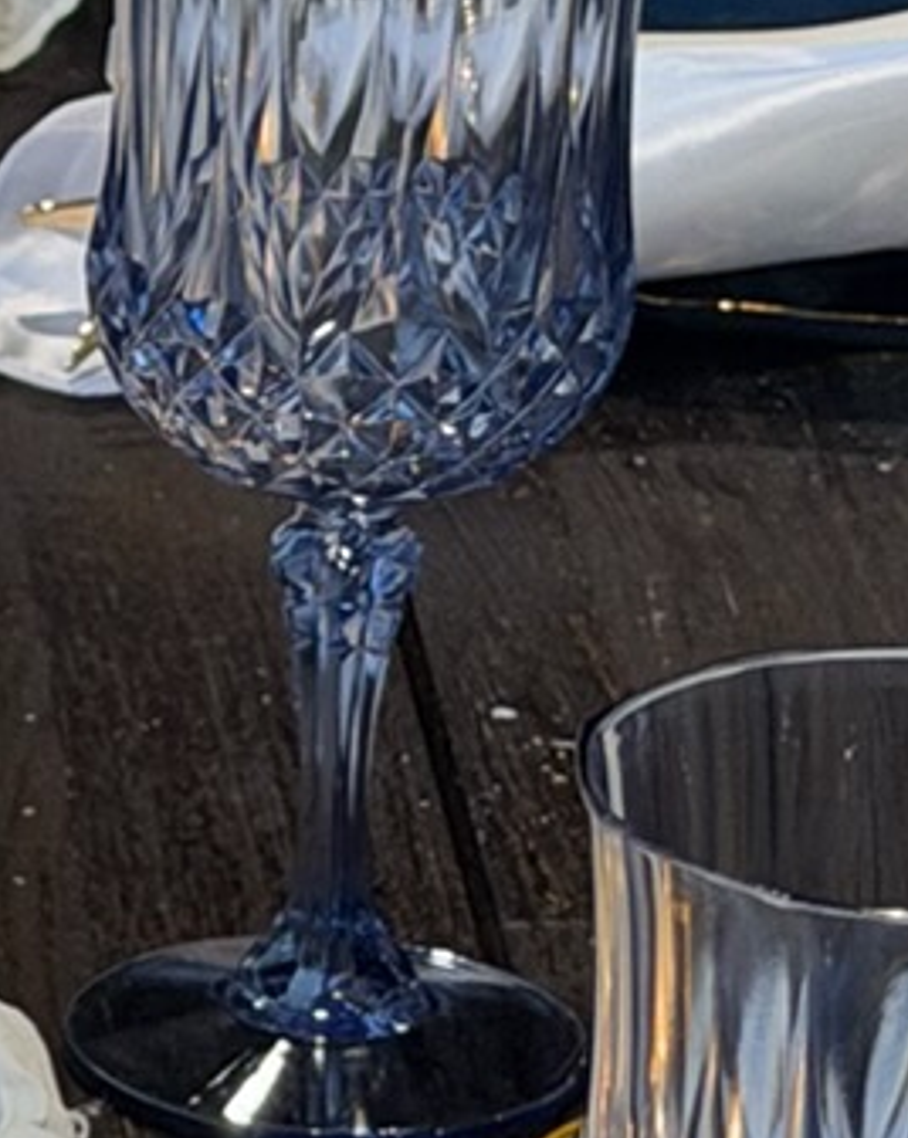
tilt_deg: -20.2
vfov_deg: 6.8
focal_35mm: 286
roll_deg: -0.3
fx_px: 9625
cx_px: -989
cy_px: 420
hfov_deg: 5.3
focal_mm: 6.76
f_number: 1.78
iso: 200
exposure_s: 1/60
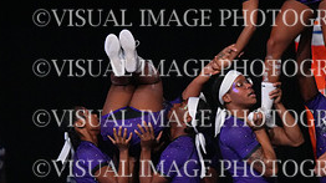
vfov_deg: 2.5
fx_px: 4207
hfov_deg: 4.4
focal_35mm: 487
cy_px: 43
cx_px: 213
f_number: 5.6
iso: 16000
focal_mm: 210
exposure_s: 1/1250
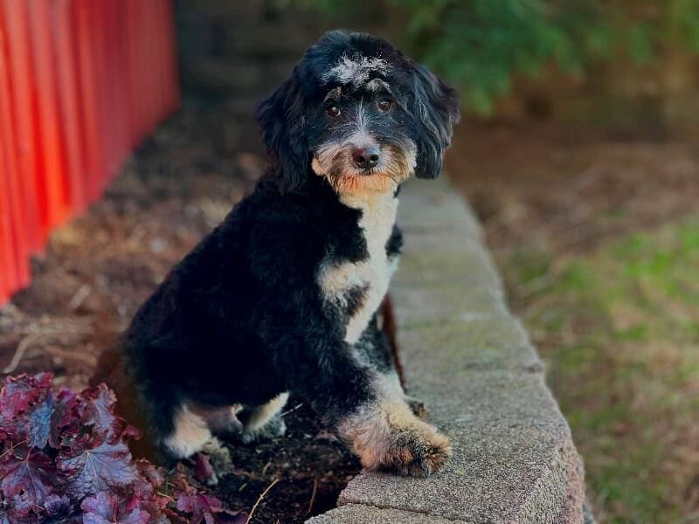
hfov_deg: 39.7
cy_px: 262
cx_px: 350
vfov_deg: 30.3
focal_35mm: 48
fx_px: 969
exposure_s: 1/172
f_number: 1.8
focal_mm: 6.9
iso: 100
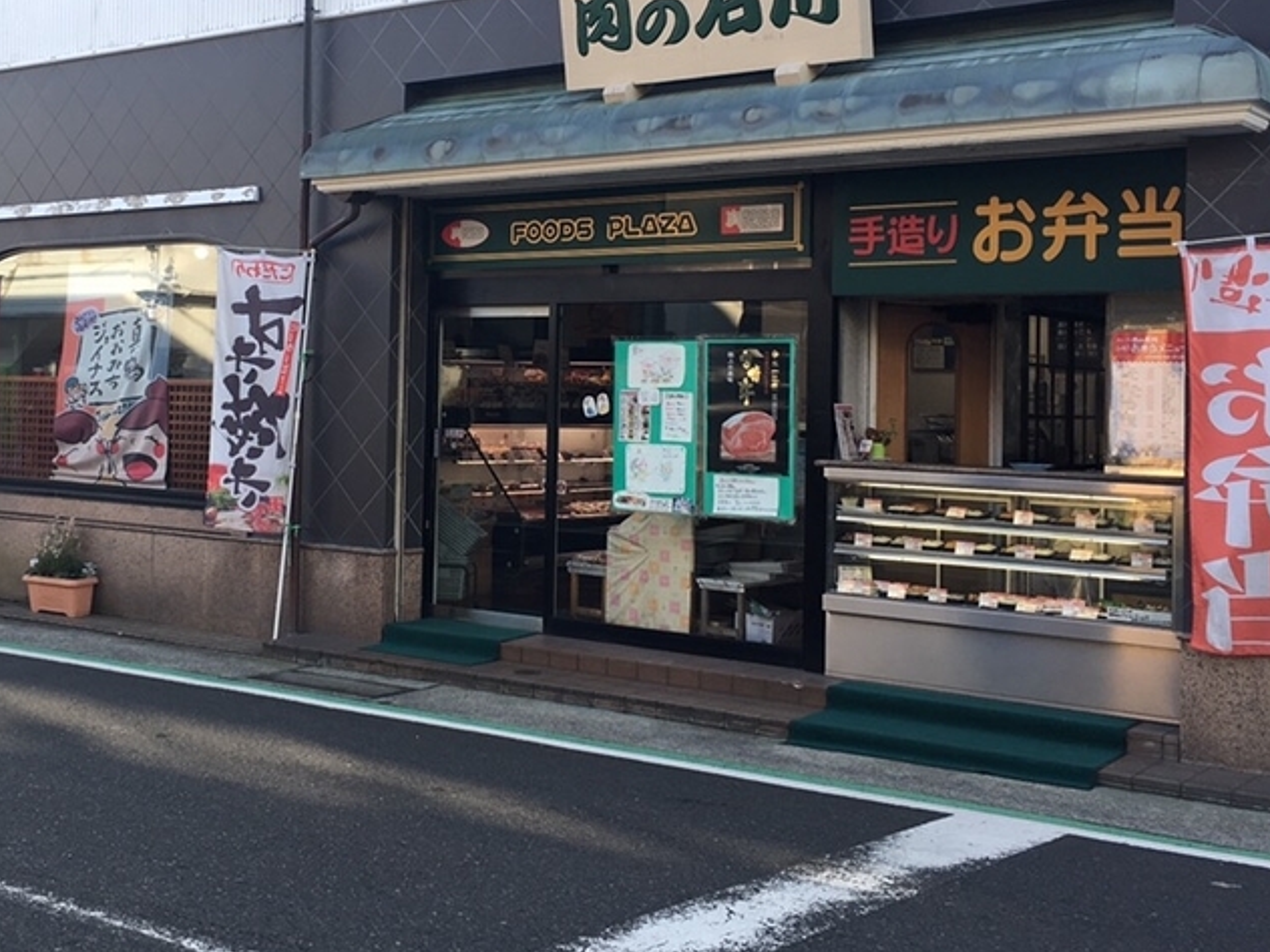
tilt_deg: +1.7
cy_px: 337
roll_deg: -0.8
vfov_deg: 30.7
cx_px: 464
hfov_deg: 40.1
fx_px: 1724
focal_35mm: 47
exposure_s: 1/127
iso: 25
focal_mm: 4.15
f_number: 2.2
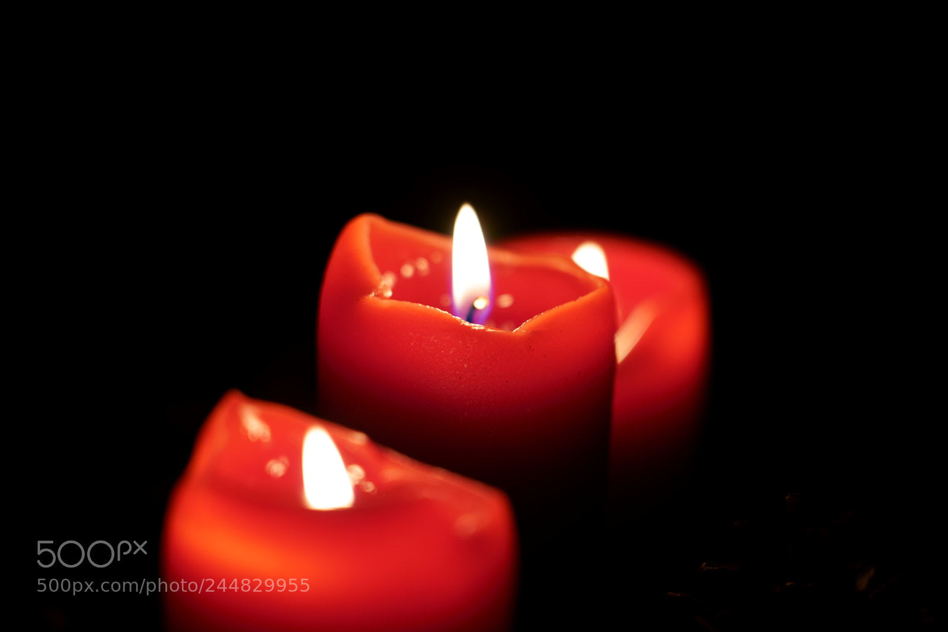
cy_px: 316
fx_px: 2765
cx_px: 474
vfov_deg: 13.0
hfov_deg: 19.5
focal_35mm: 105
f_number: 4
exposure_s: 1/10
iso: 100
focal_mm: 105
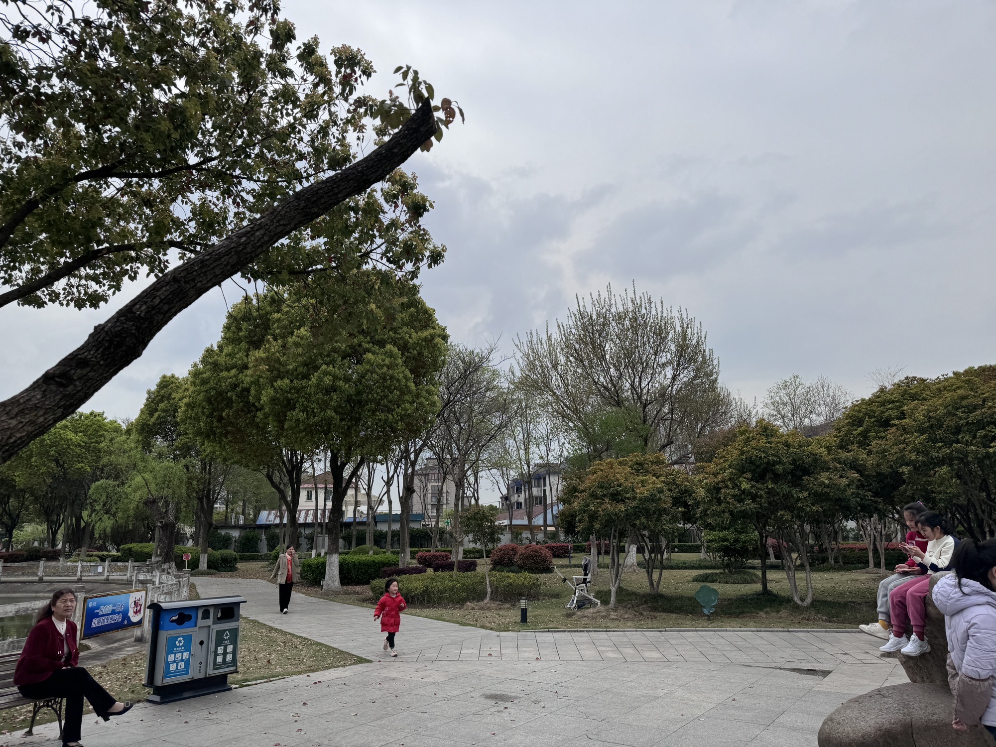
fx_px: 691
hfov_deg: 71.6
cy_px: 374
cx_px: 498
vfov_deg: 56.8
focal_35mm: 24
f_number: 1.78
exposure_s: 1/5814
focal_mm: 6.76
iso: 80
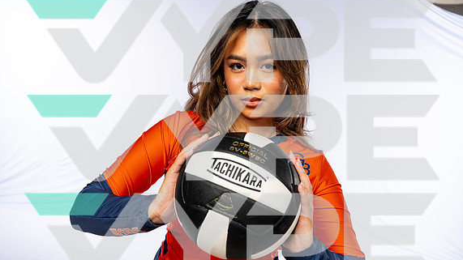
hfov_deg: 59.5
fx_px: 405
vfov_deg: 35.6
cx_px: 234
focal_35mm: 33
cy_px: 138
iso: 250
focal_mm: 31
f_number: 7.1
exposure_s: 1/250
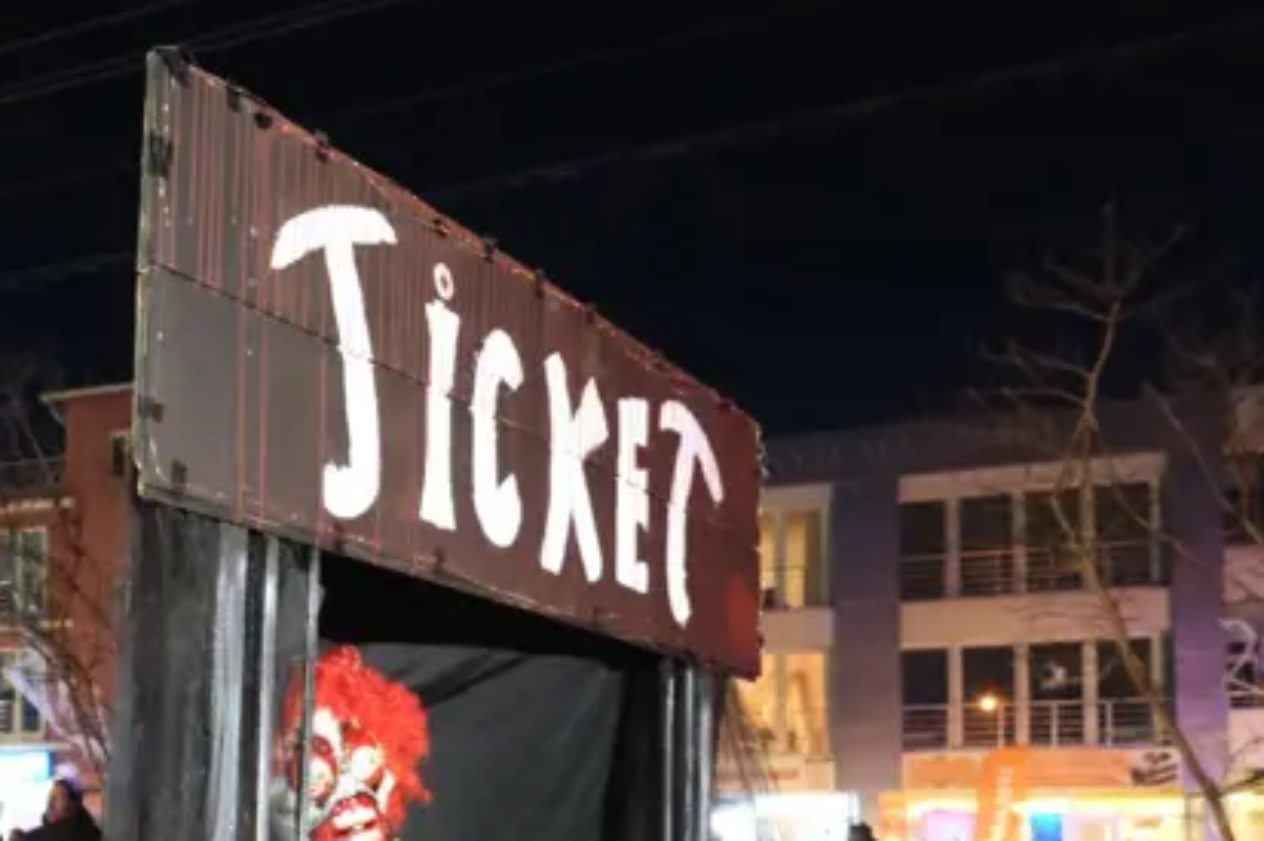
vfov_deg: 36.8
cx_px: -64
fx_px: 1123
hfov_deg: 46.5
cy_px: 841
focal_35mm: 32
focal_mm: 10
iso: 10000
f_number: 4
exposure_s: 1/25
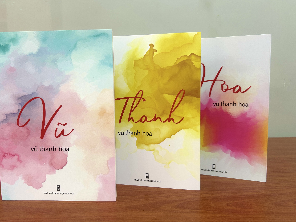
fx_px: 248
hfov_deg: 61.6
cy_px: 100
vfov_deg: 48.2
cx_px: 136
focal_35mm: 29
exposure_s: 1/50
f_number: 1.5
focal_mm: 5.7
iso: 64
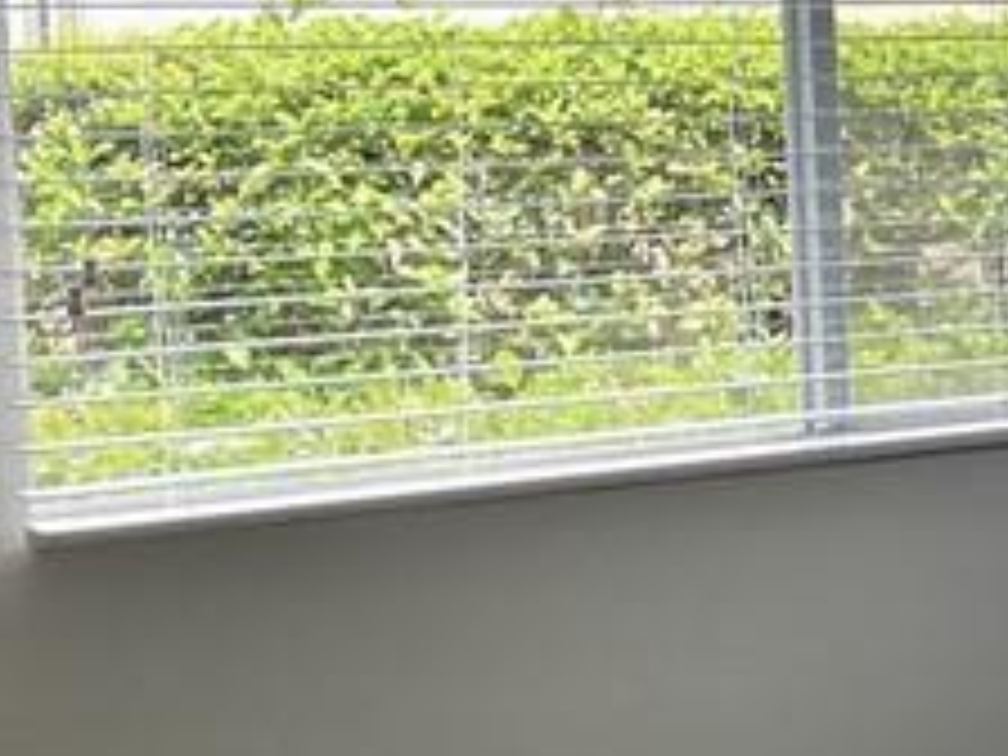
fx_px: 3465
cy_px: 207
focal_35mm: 119
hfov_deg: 14.0
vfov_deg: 12.4
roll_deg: +1.6
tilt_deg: -3.9
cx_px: 2016
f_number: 1.6
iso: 80
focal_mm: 5.1
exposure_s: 1/121
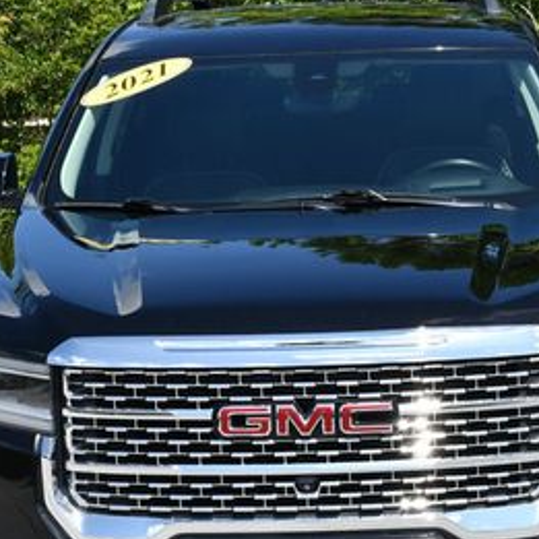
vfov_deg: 13.9
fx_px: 2202
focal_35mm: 125
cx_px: 279
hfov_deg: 14.0
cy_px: 363
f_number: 8
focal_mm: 30
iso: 140
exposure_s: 1/250
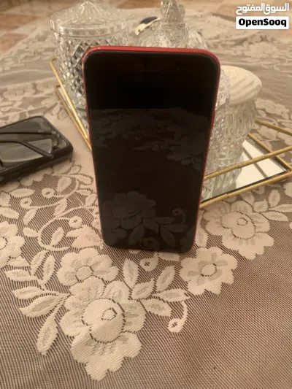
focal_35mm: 26
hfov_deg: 53.1
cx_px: 146
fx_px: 292
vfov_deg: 67.3
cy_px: 194
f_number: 1.8
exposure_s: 1/121
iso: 80
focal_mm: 4.25
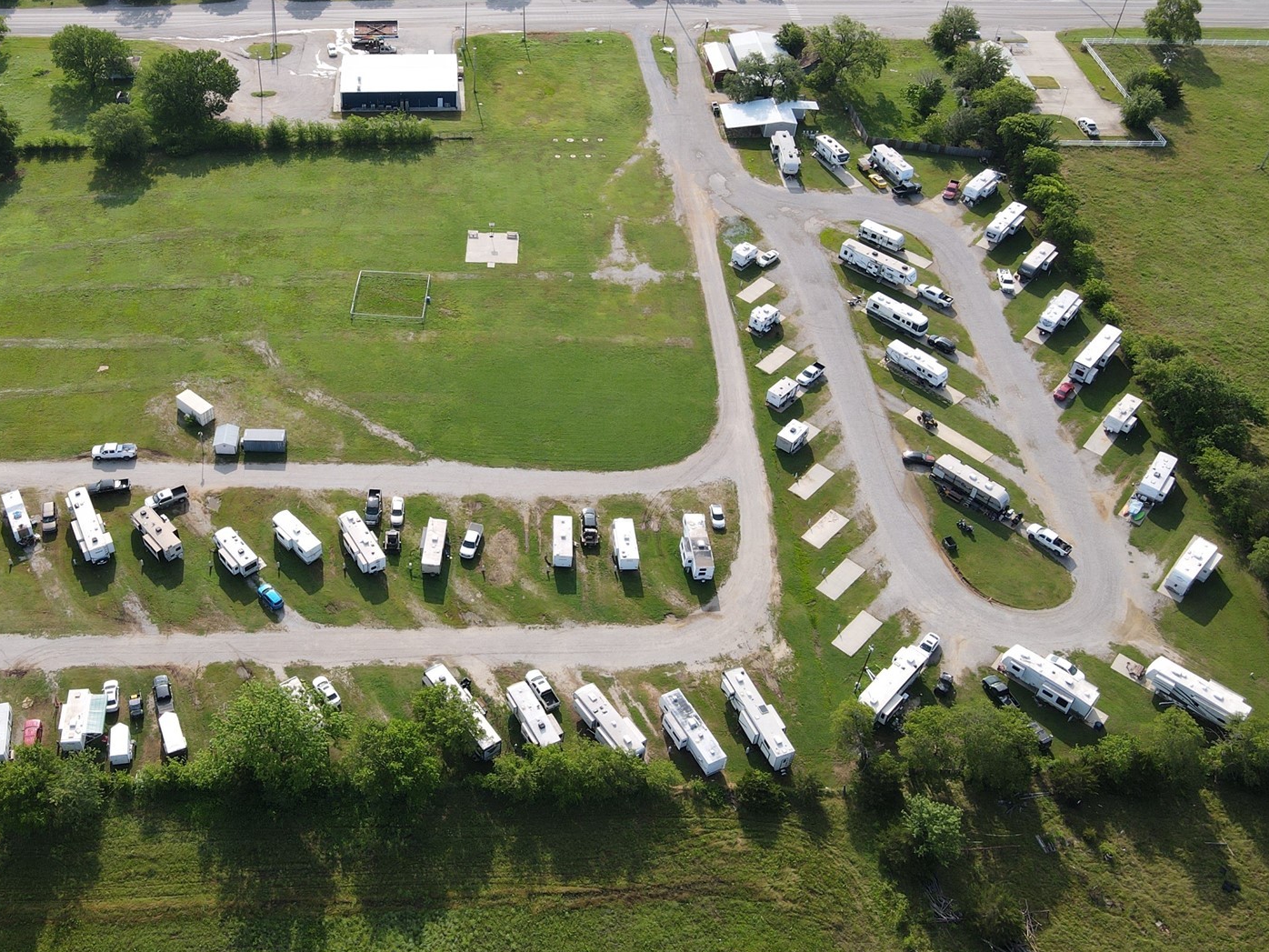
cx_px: 443
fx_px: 1210
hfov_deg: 54.4
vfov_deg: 42.8
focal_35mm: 33
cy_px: 392
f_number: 2.8
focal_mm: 4.5
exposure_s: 1/320
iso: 100
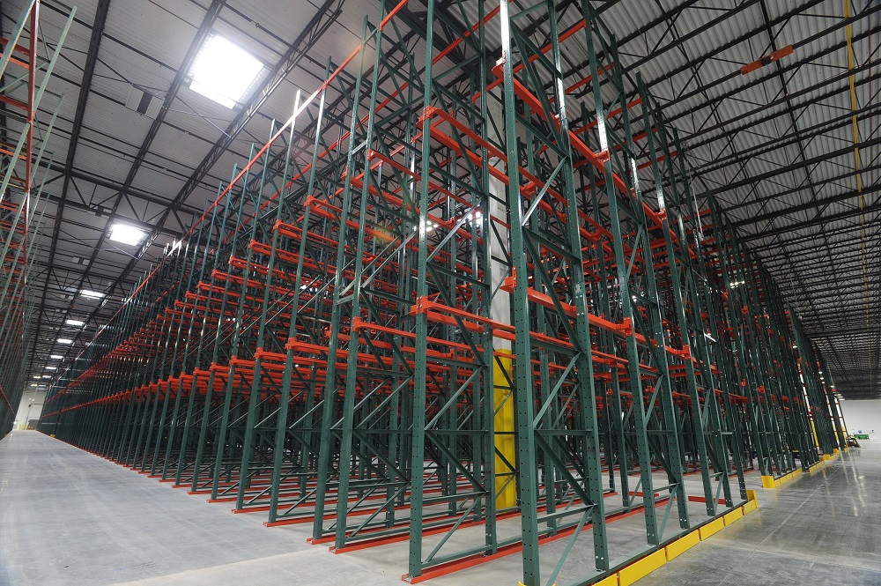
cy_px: 293
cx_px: 440
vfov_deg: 70.3
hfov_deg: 93.3
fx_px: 416
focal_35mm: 17
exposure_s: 1/30
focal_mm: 17
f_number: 8
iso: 2000
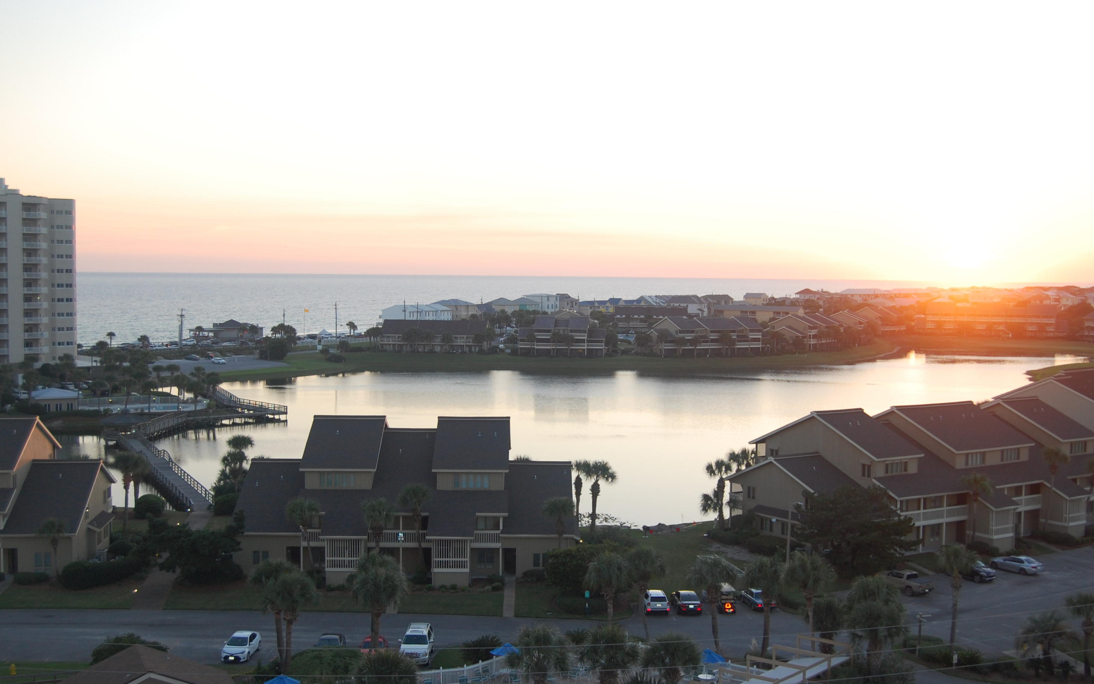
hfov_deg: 43.5
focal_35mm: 46
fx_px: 1372
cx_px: 546
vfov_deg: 28.0
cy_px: 357
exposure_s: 1/125
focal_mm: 30
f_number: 5.6
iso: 400
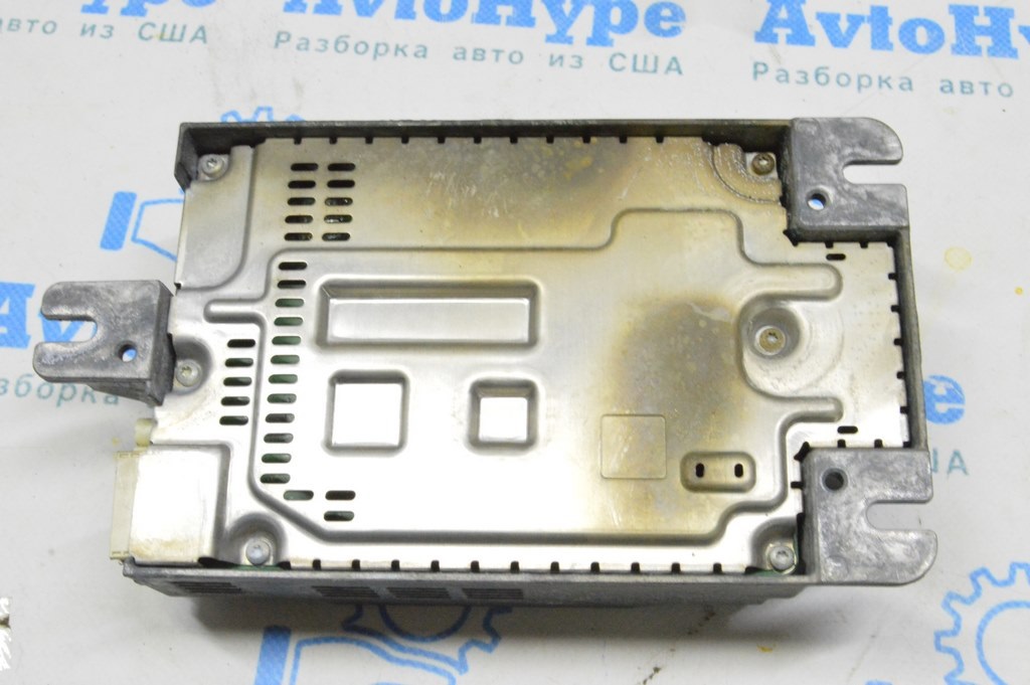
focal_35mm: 46
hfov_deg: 42.4
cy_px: 342
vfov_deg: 28.9
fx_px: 1329
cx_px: 515
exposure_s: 1/20
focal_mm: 31
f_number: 20
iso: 6400
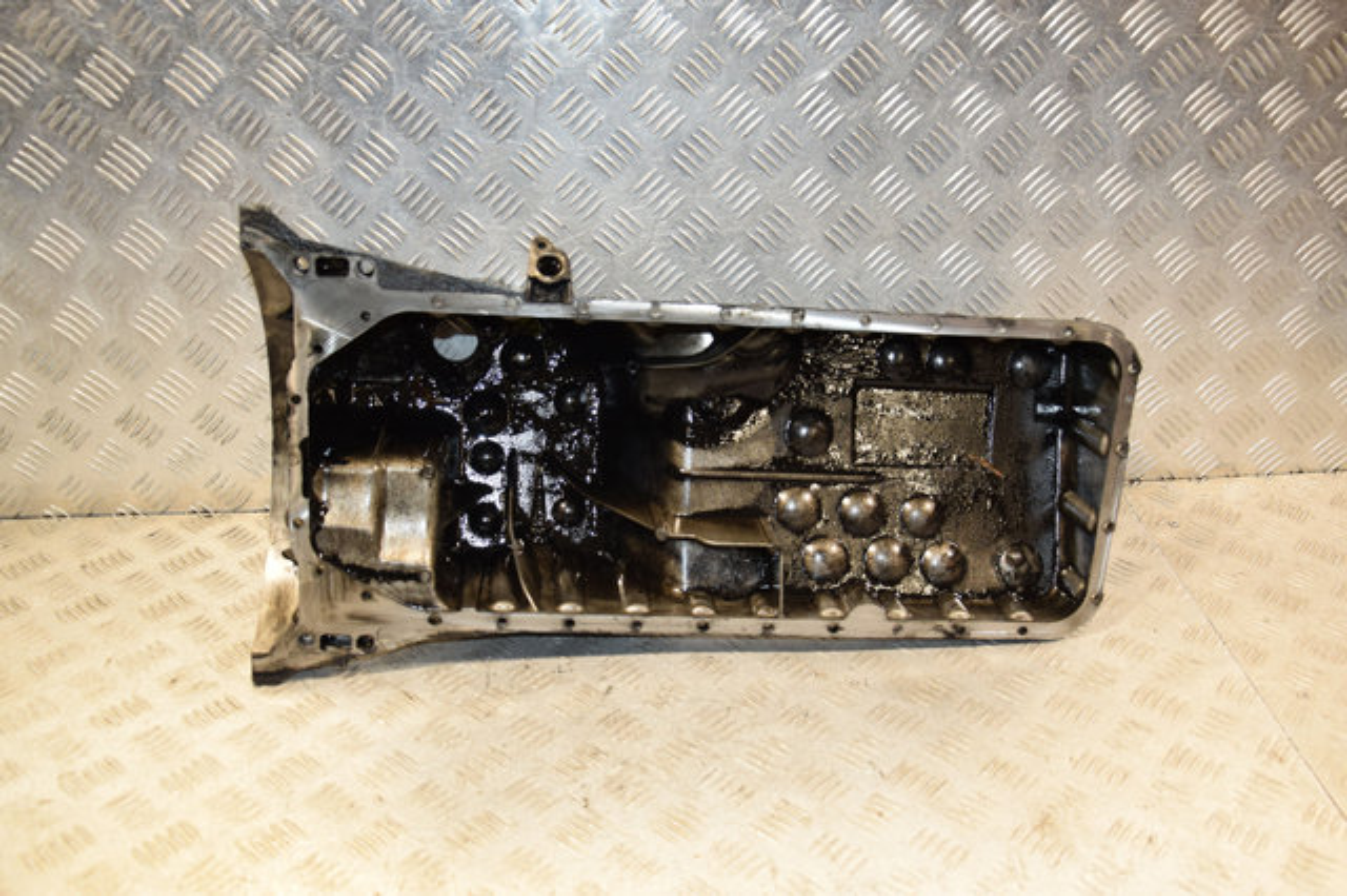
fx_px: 1346
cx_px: 674
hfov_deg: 53.2
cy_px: 448
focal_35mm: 36
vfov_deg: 36.8
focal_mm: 24
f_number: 5
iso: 800
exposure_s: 1/160
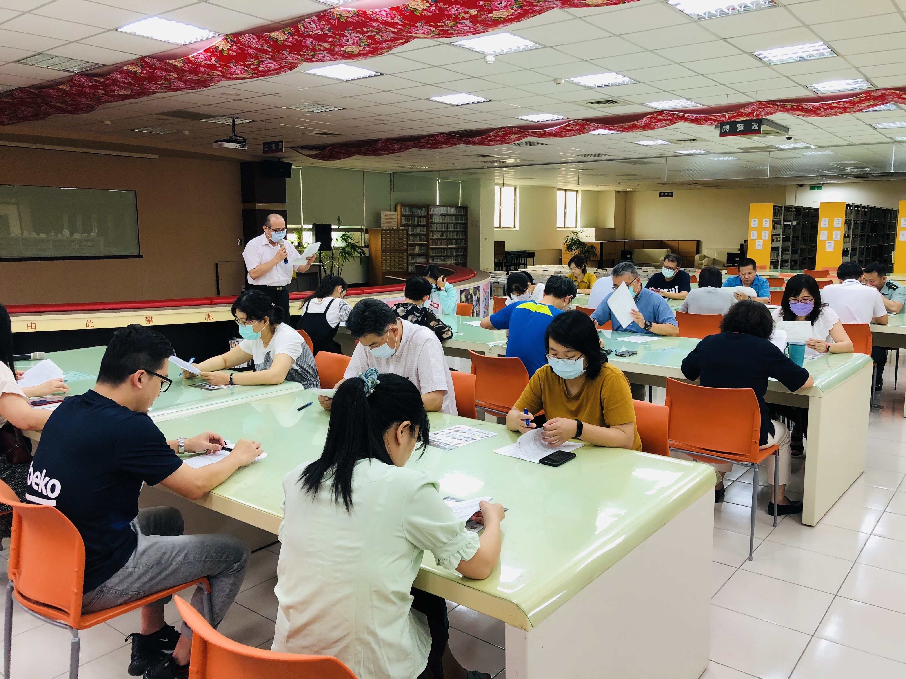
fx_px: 733
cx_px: 453
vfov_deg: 49.7
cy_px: 340
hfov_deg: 63.4
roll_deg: -0.3
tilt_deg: -8.9
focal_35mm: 28
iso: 32
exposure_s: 1/30
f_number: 1.8
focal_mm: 4
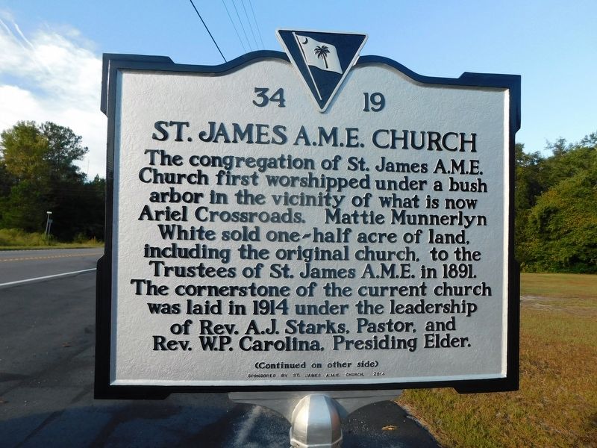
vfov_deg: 58.9
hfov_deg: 73.9
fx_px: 397
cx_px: 298
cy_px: 224
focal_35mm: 23
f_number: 3
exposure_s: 1/640
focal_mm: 4
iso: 125
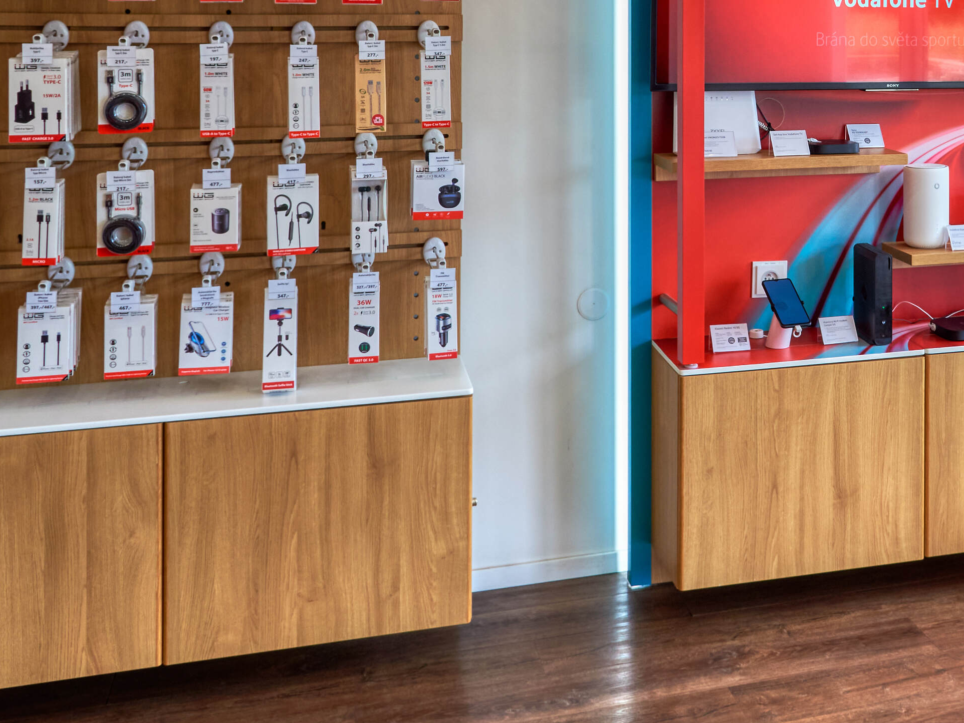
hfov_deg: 37.5
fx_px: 1337
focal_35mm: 48
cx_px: 831
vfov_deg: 29.1
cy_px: 76
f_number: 7.1
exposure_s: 1/40
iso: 500
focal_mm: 24
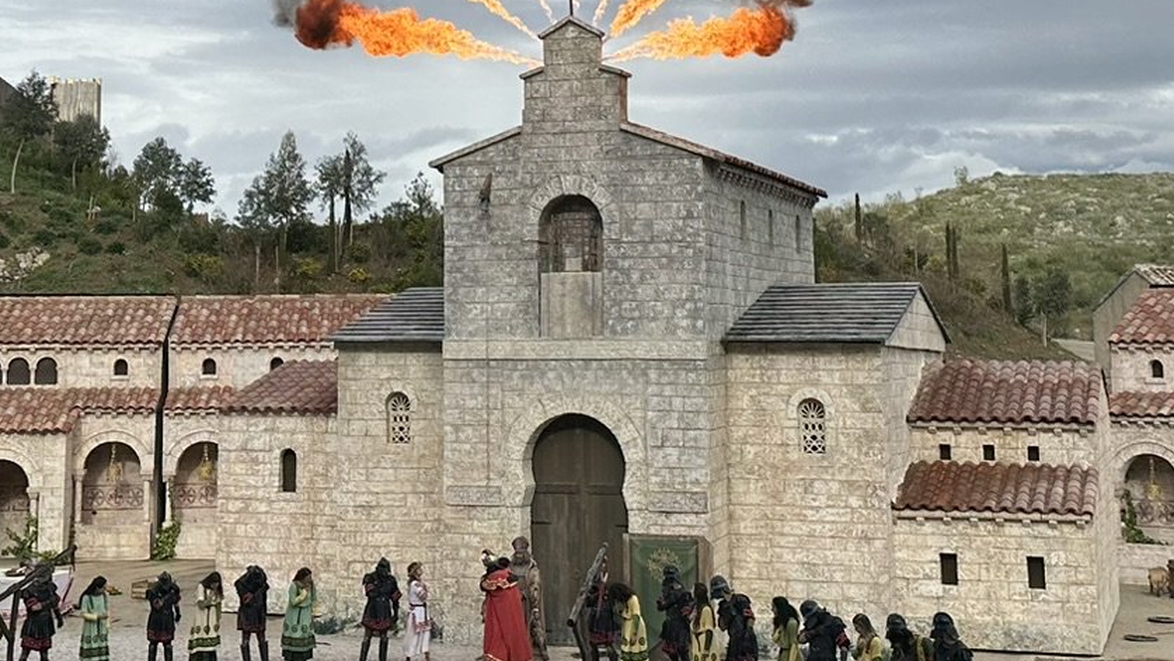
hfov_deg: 32.8
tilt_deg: +6.7
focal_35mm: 64
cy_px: 98
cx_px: 505
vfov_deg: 18.6
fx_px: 1992
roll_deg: +0.2
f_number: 1.78
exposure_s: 1/6211
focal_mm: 6.86
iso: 80
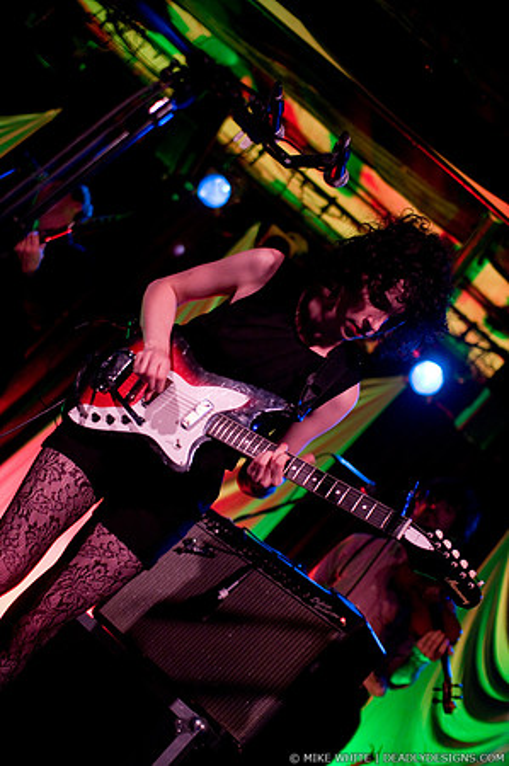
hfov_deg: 29.8
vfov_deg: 43.6
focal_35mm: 45
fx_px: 957
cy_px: 383
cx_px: 254
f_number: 1.4
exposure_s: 1/80
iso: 800
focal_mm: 30
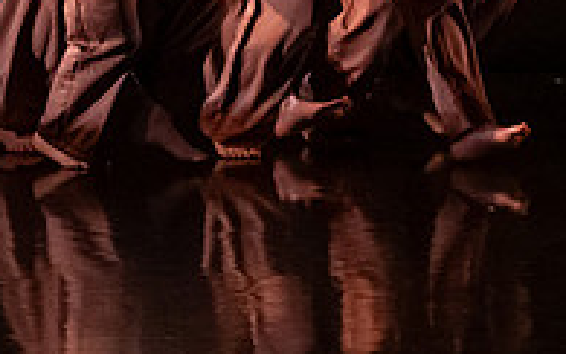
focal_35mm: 305
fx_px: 4706
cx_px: 336
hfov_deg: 6.9
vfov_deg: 4.3
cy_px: -250
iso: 4000
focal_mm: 75
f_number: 4
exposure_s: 1/400
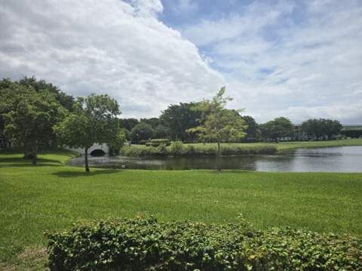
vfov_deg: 58.8
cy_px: 136
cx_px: 181
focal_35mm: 23
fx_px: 240
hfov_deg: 74.0
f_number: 1.7
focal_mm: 6.3
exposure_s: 1/934
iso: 12
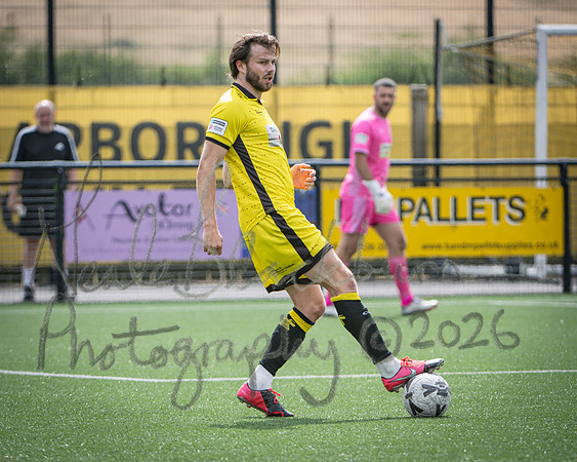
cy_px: 287
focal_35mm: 351
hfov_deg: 5.5
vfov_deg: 4.4
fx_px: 5998
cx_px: 260
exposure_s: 1/2000
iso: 400
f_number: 4
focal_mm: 240
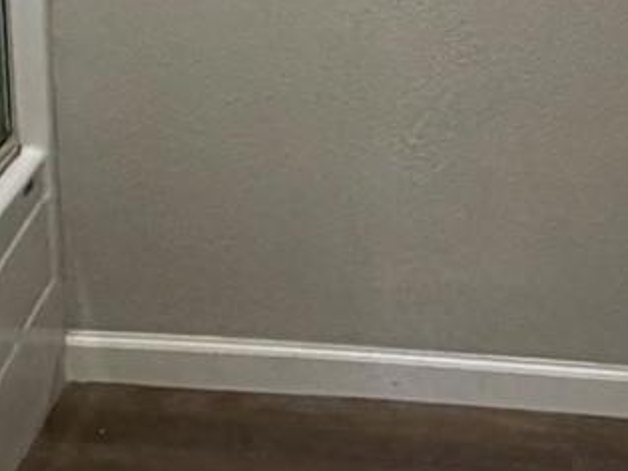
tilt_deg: -14.4
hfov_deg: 21.3
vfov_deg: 15.0
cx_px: 508
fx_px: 1650
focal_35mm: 91
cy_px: -243
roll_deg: -0.2
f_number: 2.2
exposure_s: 1/121
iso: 320
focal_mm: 2.22
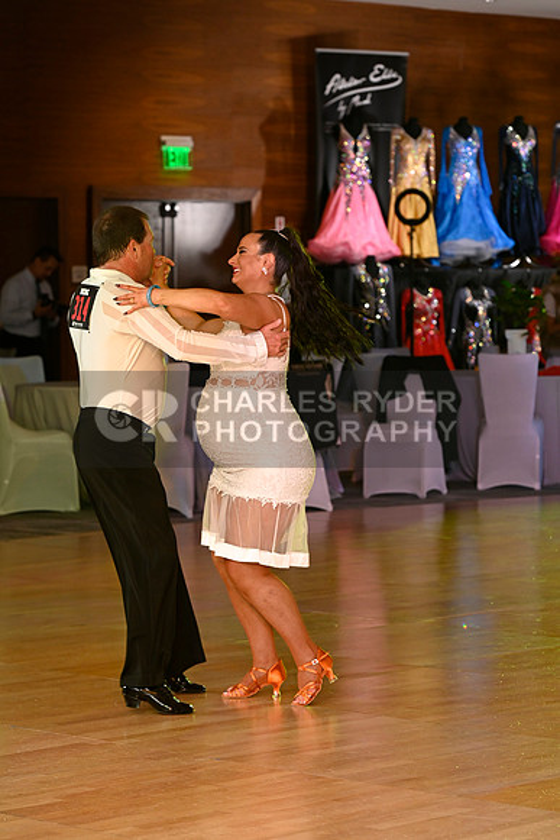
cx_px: 280
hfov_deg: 11.0
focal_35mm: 125
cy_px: 420
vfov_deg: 16.4
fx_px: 2915
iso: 2000
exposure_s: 1/200
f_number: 5
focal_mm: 125
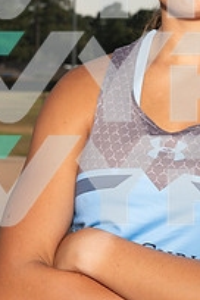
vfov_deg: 13.6
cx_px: 153
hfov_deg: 9.1
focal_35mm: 150
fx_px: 1250
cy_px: 78
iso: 125
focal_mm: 68
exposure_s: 1/250
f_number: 11
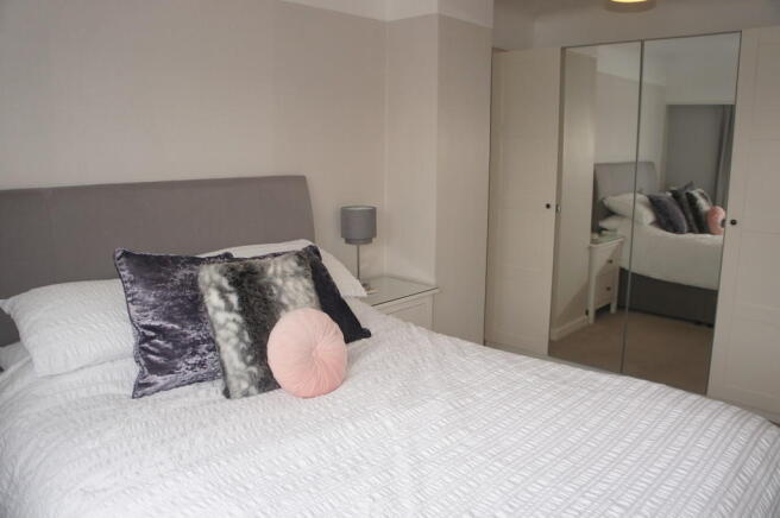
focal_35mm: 27
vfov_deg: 47.8
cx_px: 390
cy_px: 259
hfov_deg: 67.4
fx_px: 584
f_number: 3.5
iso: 250
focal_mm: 18
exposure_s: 1/60
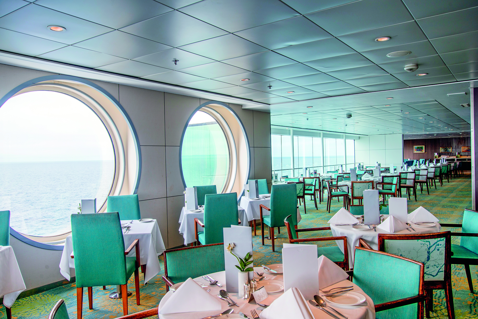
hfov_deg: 63.6
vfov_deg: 45.0
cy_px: 160
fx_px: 385
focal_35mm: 29
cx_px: 239
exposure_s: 1/50
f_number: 8
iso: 200
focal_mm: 29
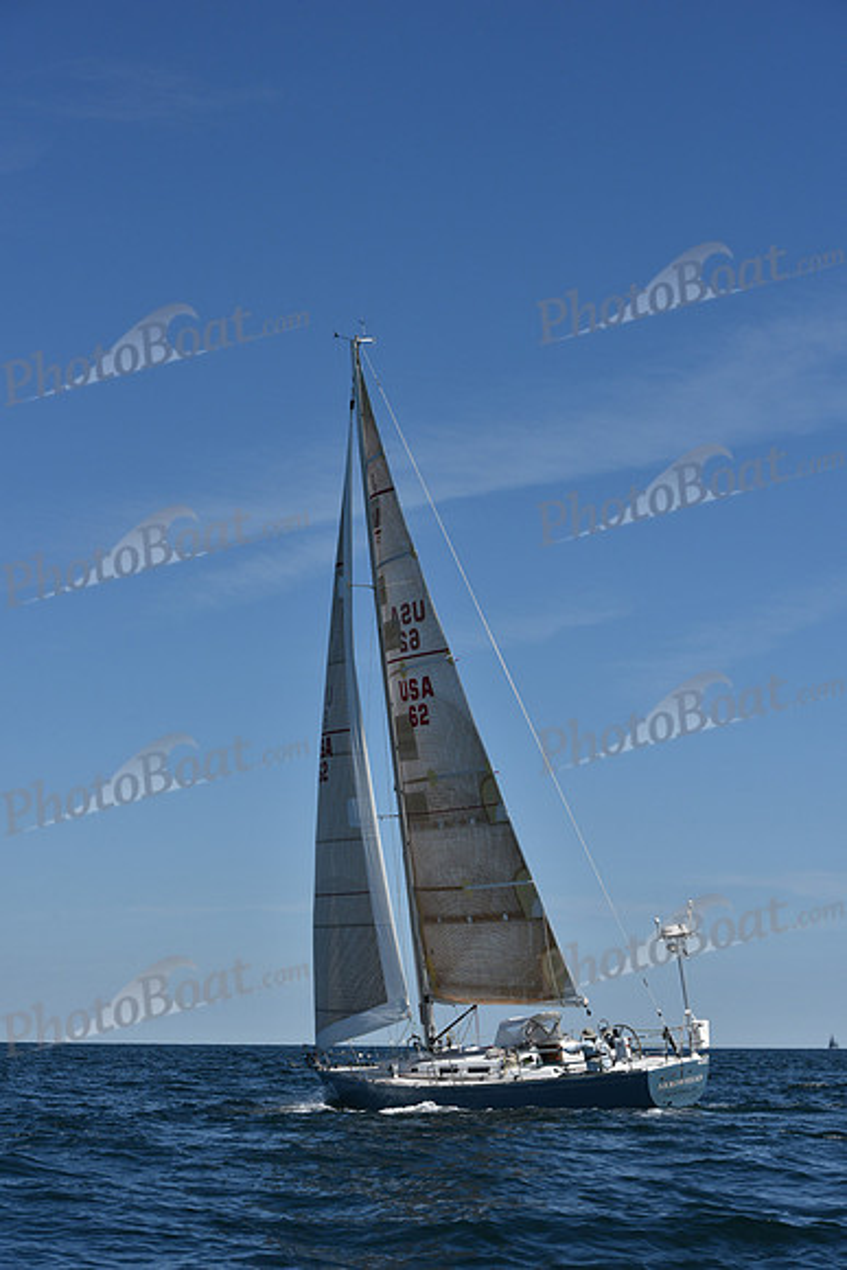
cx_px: 424
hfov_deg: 19.5
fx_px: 2469
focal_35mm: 70
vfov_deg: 28.8
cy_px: 635
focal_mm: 70
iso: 250
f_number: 9
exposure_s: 1/1600
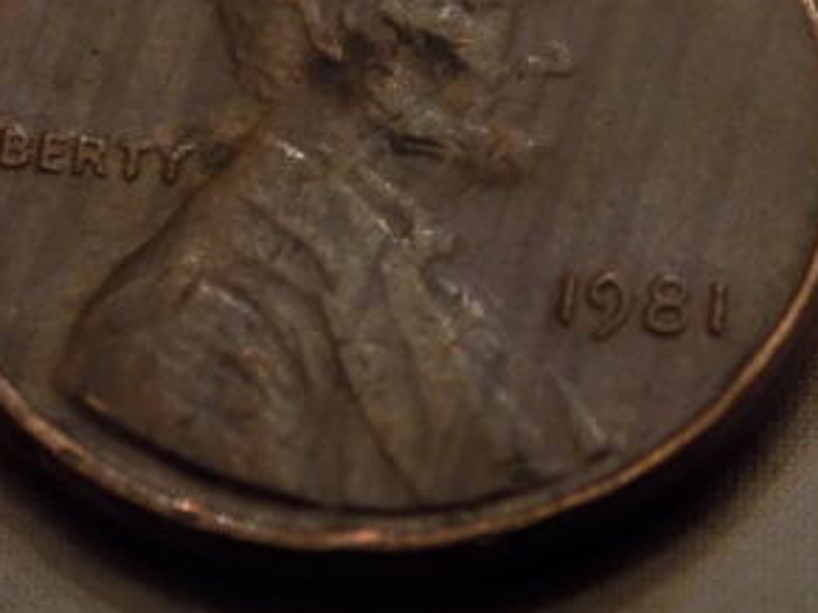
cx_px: 377
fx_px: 4795
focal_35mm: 203
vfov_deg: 7.3
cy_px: 117
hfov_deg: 9.8
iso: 400
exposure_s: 1/5
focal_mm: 20.9
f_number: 4.8
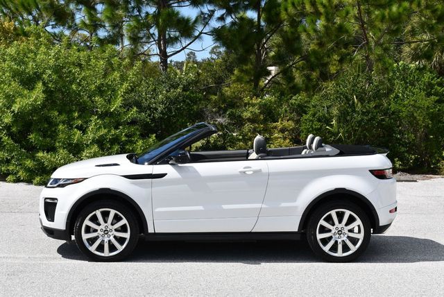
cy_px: 148
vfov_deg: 21.3
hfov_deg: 31.4
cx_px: 222
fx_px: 790
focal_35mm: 64
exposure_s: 1/250
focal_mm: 32
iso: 100
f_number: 8
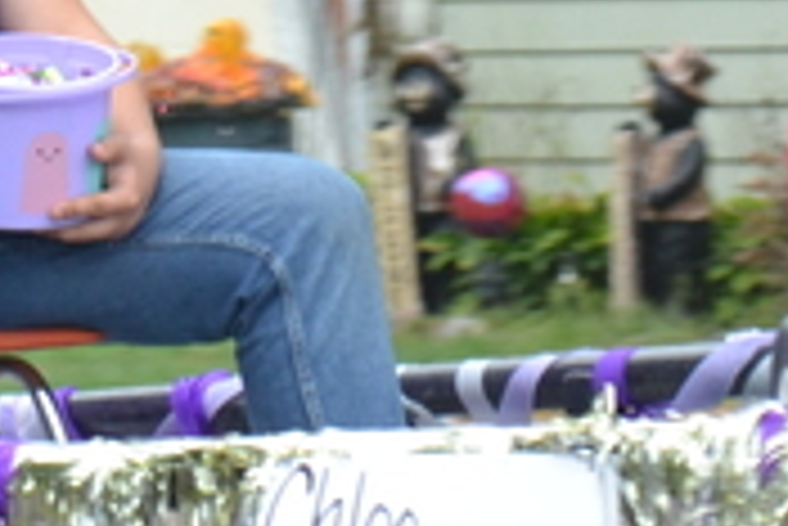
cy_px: -34
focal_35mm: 482
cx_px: 401
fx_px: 10557
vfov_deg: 2.9
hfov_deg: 4.3
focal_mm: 55
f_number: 5.6
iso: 400
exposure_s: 1/40
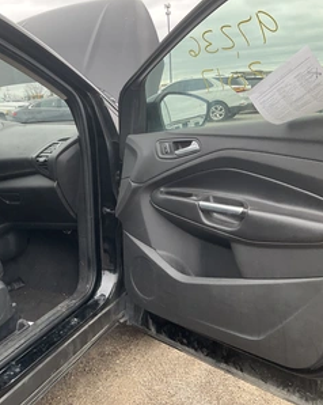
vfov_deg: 48.0
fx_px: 455
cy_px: 202
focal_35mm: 38
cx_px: 68
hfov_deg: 37.8
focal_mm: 3
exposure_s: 1/151
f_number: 1.8
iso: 20
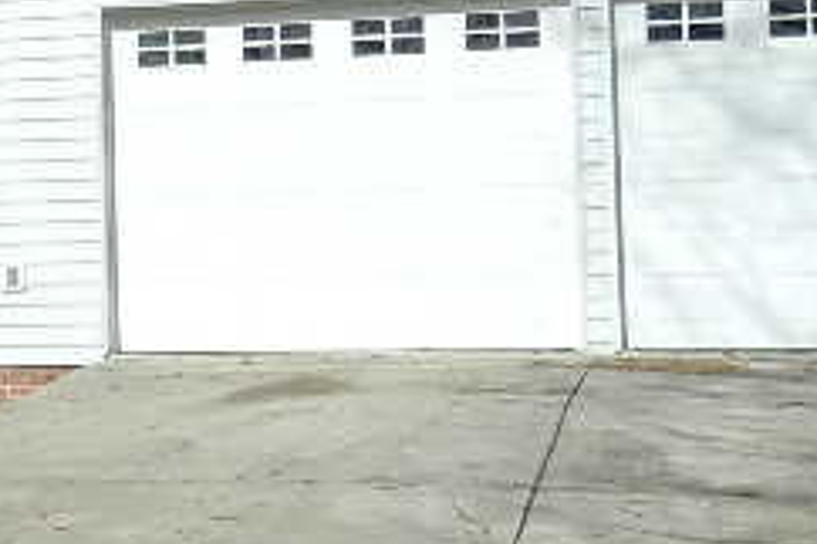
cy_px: 209
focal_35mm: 110
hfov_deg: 17.1
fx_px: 2495
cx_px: -358
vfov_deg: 12.4
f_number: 8.7
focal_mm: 4.5
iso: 80
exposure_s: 1/200
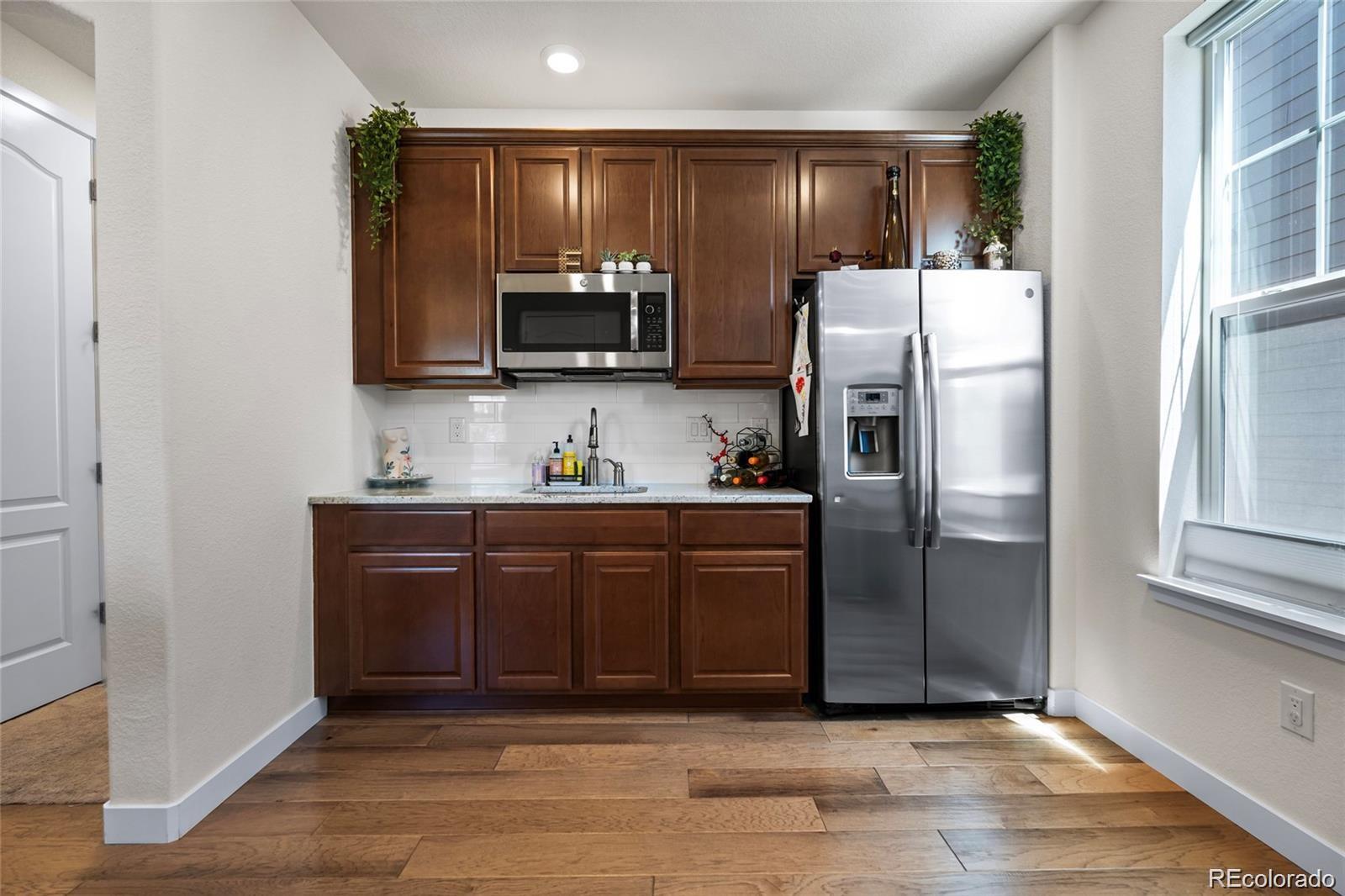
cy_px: 448
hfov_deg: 96.7
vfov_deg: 73.7
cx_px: 672
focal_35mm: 16
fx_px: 598
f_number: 6.3
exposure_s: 1/5
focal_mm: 16
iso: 320
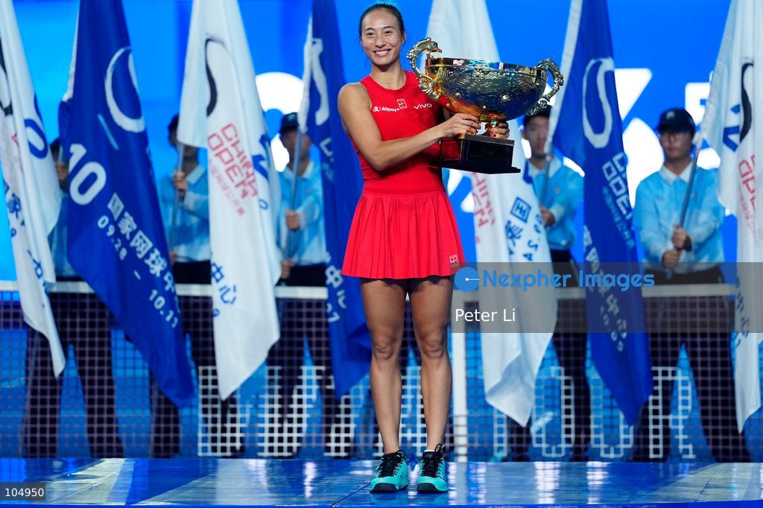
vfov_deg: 9.5
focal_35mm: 144
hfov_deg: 14.3
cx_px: 382
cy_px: 254
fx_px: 3051
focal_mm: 144
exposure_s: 1/800
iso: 1600
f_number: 2
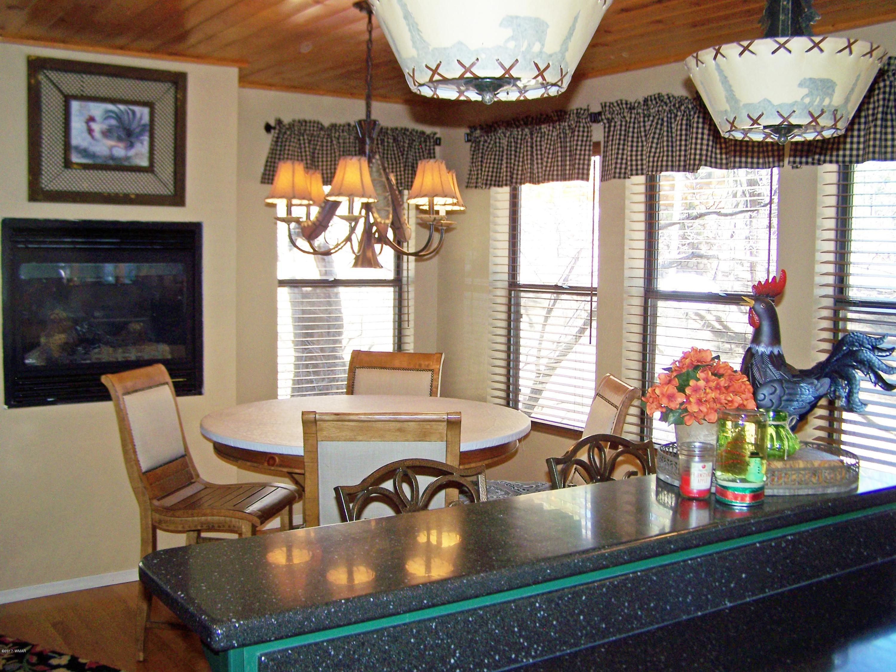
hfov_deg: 49.0
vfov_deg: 37.7
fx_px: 984
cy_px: 336
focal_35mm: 38
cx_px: 448
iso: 80
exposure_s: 1/60
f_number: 2.8
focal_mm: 6.3
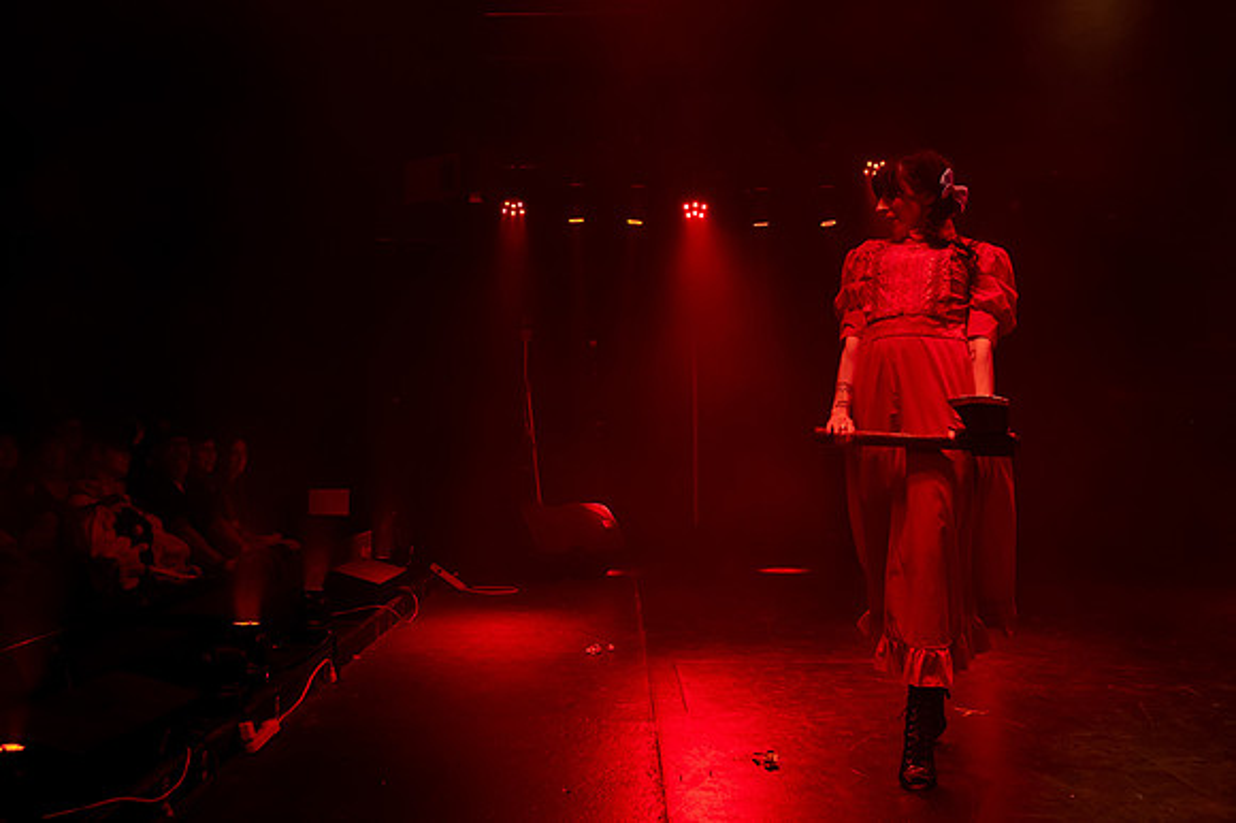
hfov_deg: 52.2
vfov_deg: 35.9
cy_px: 302
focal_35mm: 37
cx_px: 606
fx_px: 1260
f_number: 4
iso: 3200
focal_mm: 28
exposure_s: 1/200
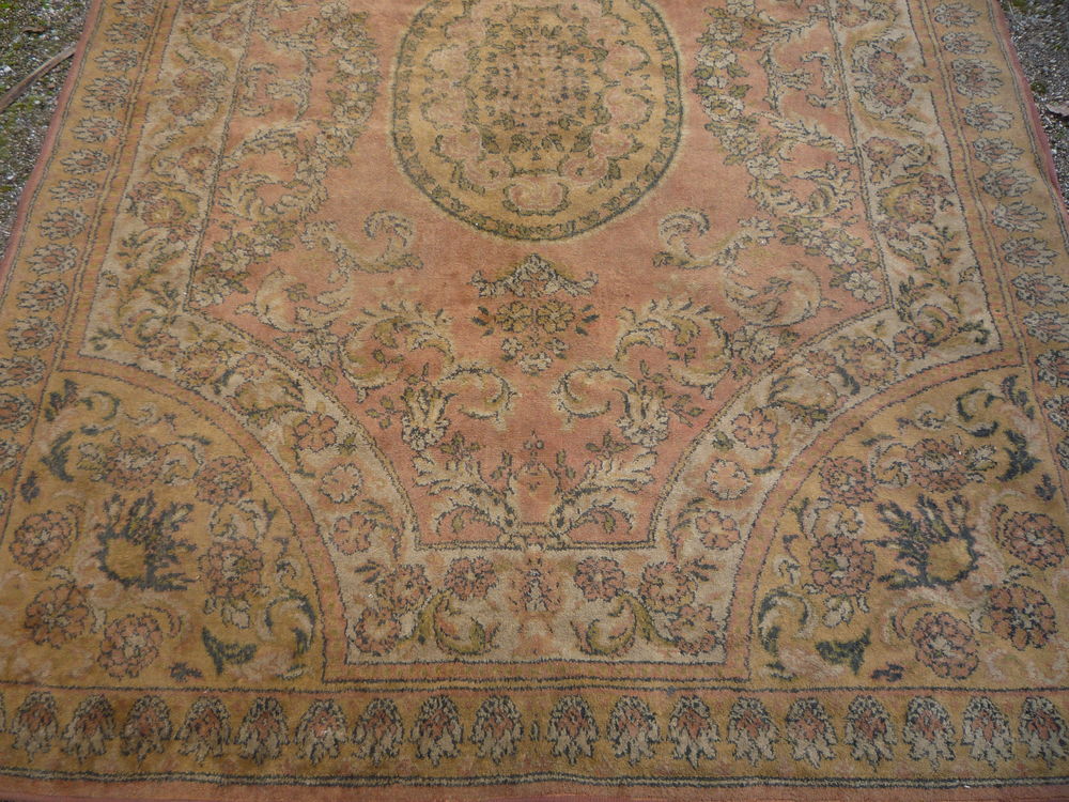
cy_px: 401
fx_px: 926
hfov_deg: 60.0
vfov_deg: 46.8
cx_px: 534
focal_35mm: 30
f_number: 4
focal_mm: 5.2
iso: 100
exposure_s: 1/125
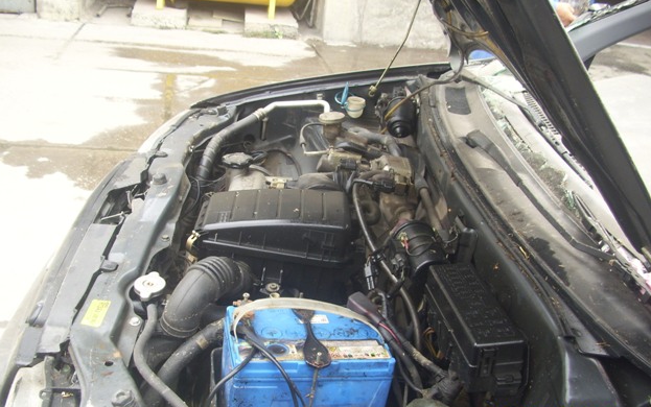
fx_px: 657
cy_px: 232
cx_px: 318
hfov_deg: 52.7
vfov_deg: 34.4
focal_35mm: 37
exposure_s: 1/80
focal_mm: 5.7
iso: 80
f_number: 2.9
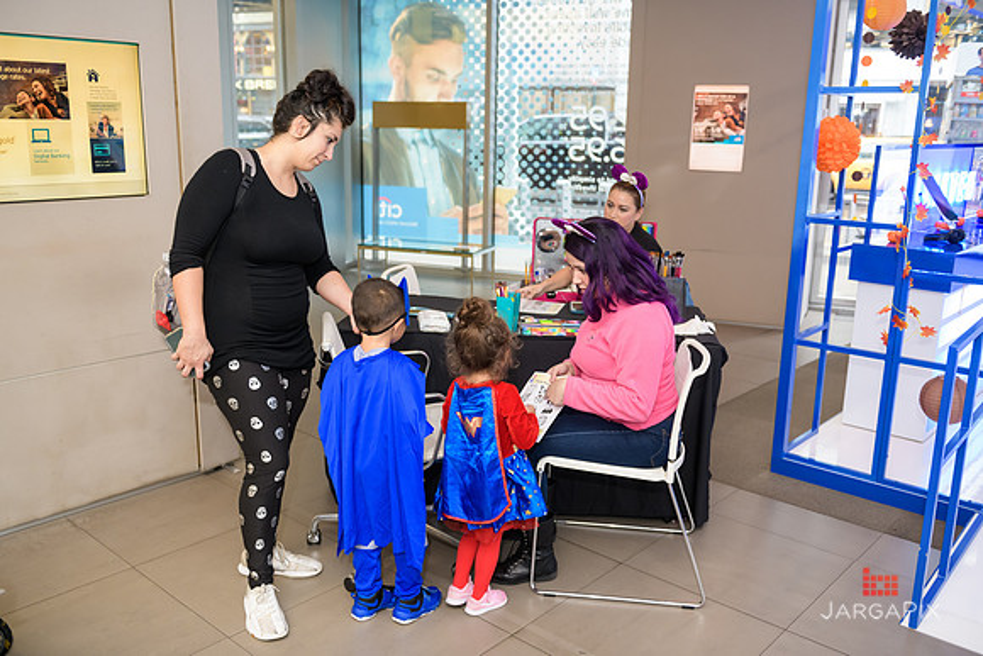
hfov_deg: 58.7
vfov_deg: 41.1
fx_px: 874
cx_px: 492
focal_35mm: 32
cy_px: 328
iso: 800
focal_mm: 32
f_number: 3.2
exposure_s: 1/125
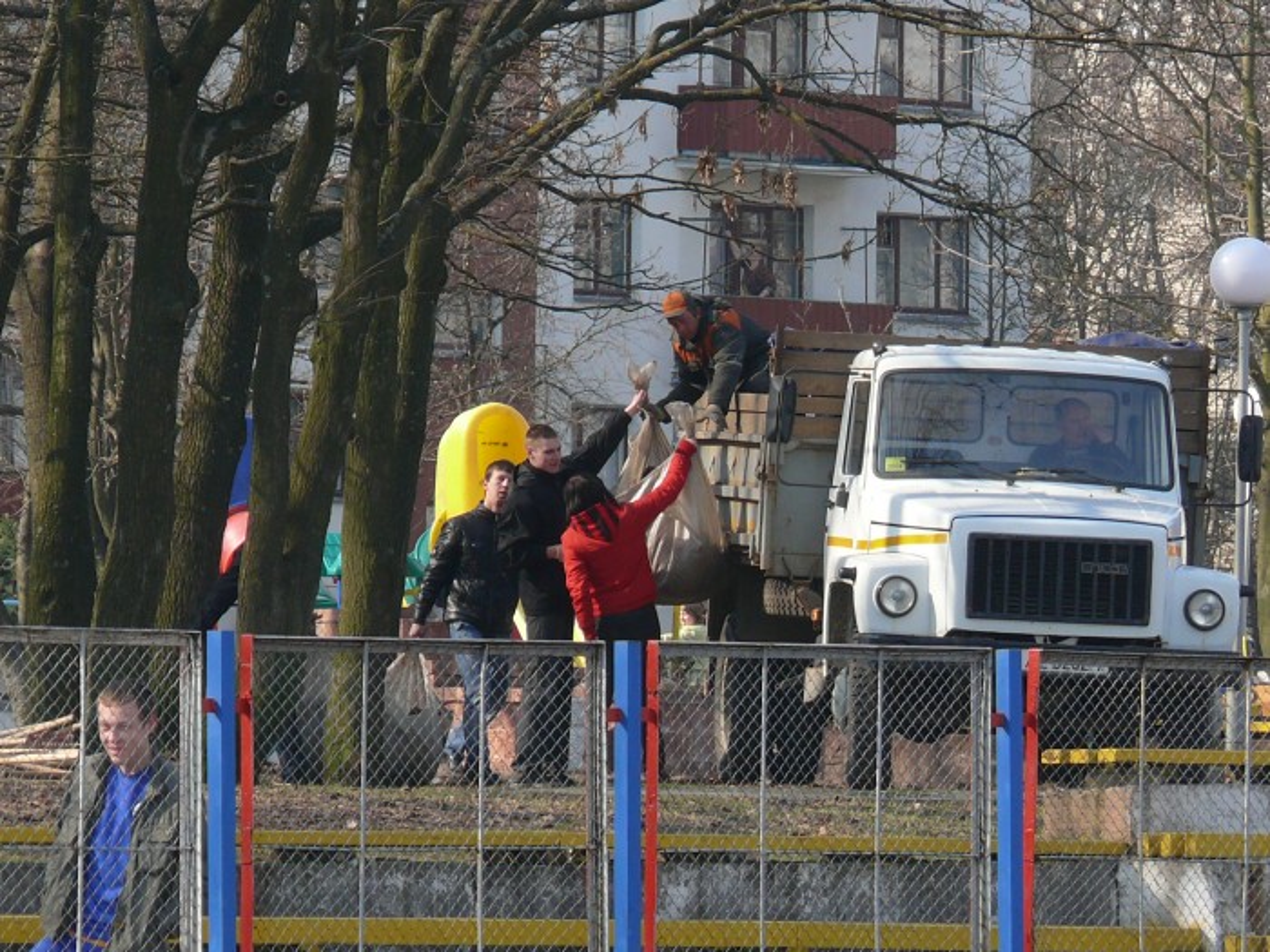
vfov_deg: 3.6
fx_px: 15226
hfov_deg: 4.8
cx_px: 635
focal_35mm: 415
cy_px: 476
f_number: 5.6
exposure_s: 1/200
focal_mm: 49.2
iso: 100
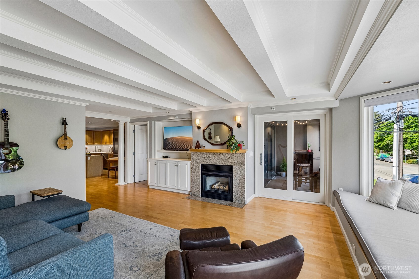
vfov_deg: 77.3
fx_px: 175
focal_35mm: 15
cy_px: 140
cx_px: 210
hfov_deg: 100.4
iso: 250
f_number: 9
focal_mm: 10
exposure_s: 1/10
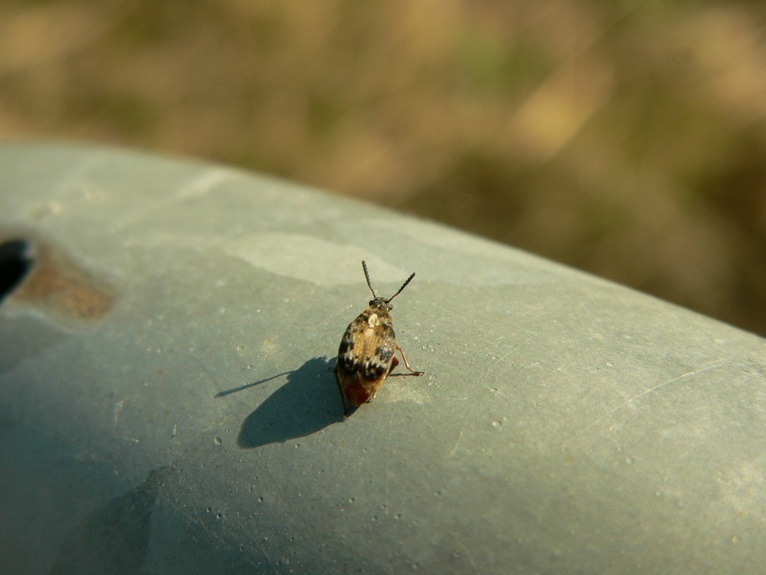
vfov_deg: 19.6
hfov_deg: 26.0
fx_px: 1660
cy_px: 288
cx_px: 383
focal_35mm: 75
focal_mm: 12.5
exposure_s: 1/400
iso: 80
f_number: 4
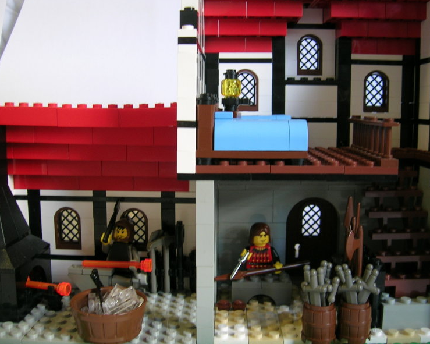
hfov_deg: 49.1
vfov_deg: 40.1
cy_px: 173
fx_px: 471
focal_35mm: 37
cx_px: 211
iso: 50
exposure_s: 1/5.7
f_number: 2.8
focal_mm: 5.4
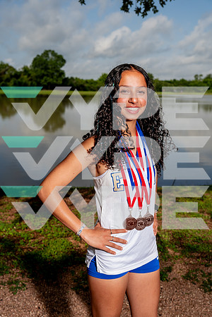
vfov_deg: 47.4
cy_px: 158
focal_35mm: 41
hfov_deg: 32.6
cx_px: 106
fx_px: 362
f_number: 5.6
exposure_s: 1/640
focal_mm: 41
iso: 100
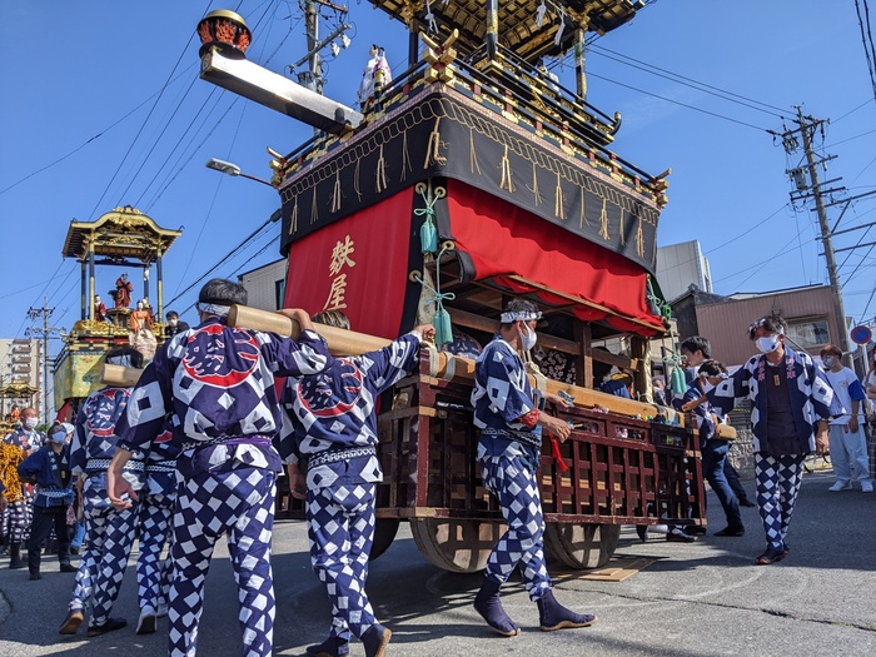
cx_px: 438
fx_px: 683
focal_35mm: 27
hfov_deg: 65.3
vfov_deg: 51.4
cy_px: 328
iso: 52
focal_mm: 4.44
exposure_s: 1/3356
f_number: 1.8
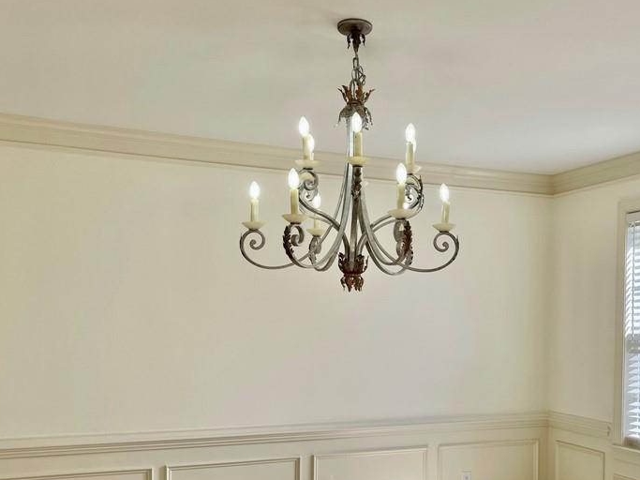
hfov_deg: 47.5
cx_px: 389
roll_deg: -1.5
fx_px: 721
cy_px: 325
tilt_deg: -1.4
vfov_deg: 36.4
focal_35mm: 39
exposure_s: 1/535
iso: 32
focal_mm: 5.1
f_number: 1.6
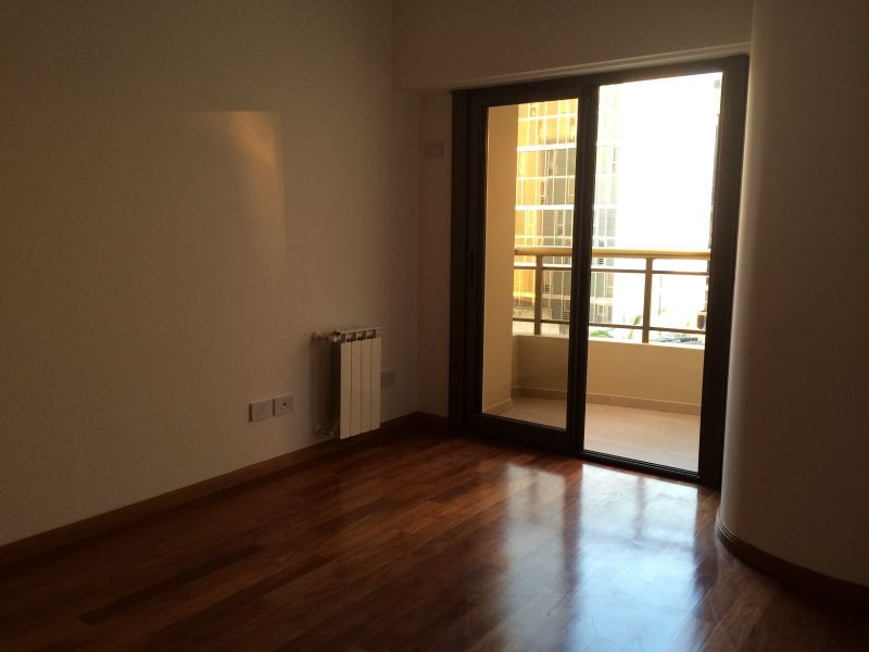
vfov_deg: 46.8
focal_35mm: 30
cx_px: 434
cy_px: 326
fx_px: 753
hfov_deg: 60.0
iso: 50
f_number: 2.2
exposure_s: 1/33
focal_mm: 4.12
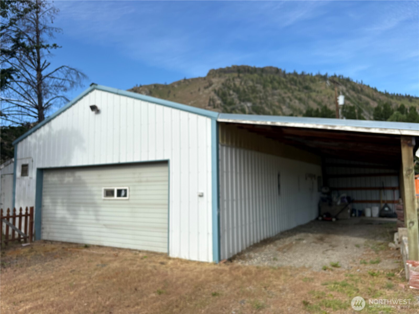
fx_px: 315
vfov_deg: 53.1
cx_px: 210
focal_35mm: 26
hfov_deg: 67.3
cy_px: 157
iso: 50
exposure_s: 1/3125
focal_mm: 5.96
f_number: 1.6
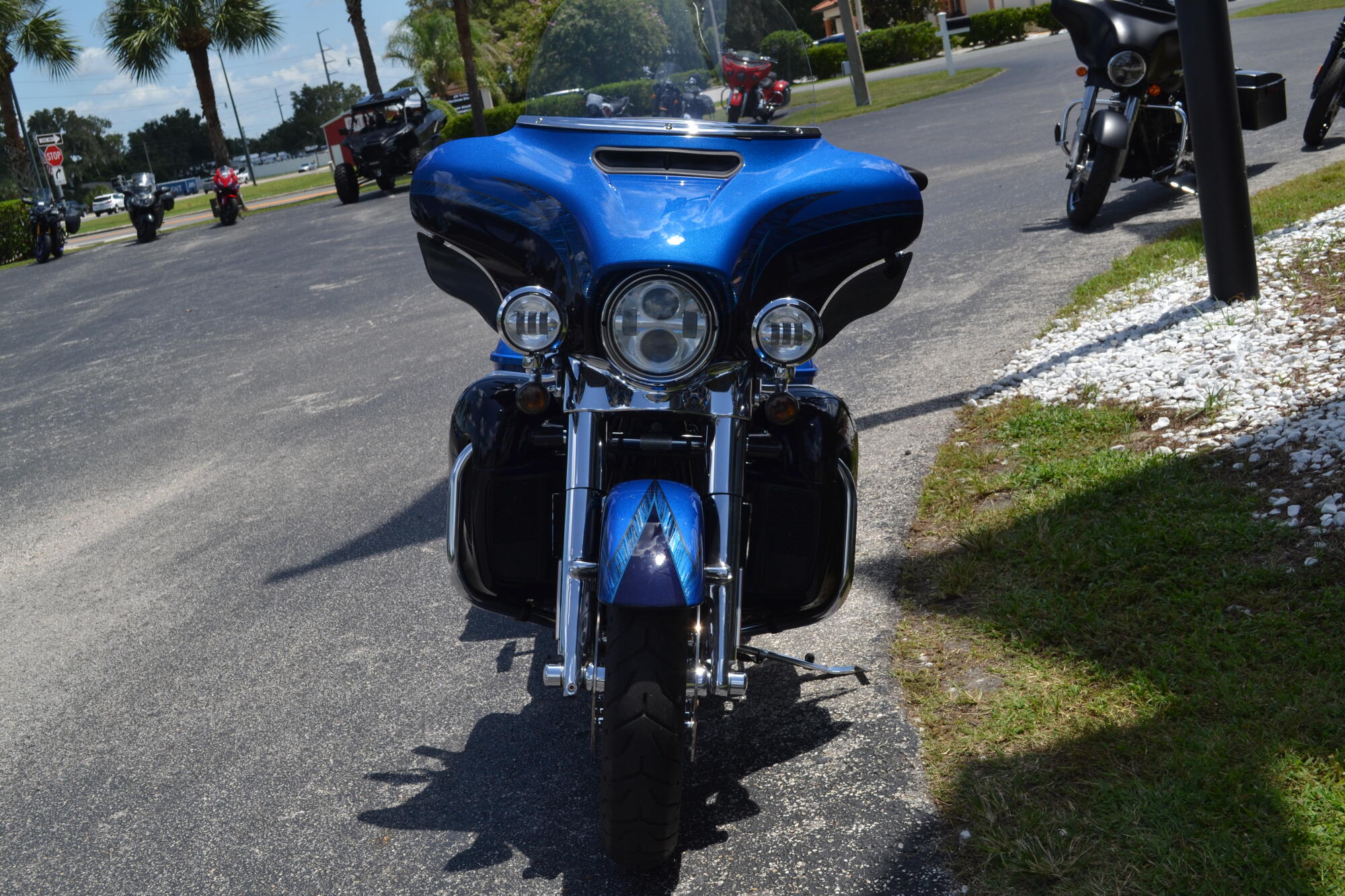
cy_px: 448
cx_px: 672
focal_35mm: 39
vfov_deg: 34.2
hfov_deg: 49.6
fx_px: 1457
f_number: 8
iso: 100
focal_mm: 26
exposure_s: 1/250
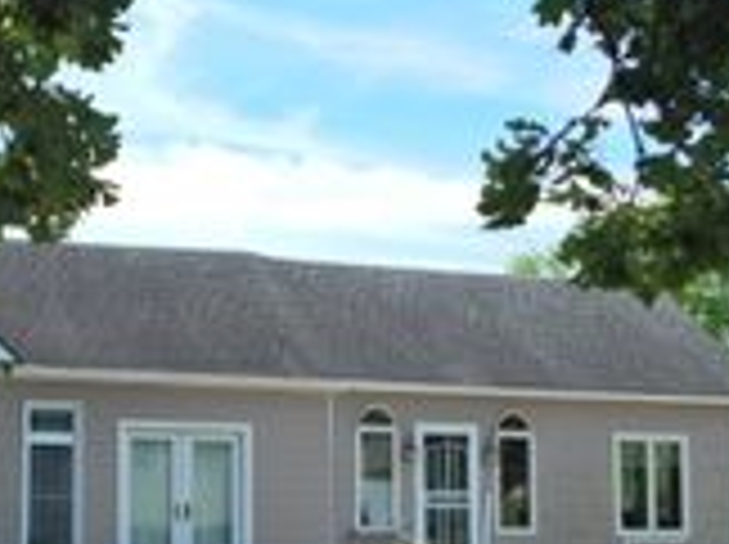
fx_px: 1430
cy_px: 380
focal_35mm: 68
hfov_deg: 27.6
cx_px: 76
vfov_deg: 21.4
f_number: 3
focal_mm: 4
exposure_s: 1/1250
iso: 125
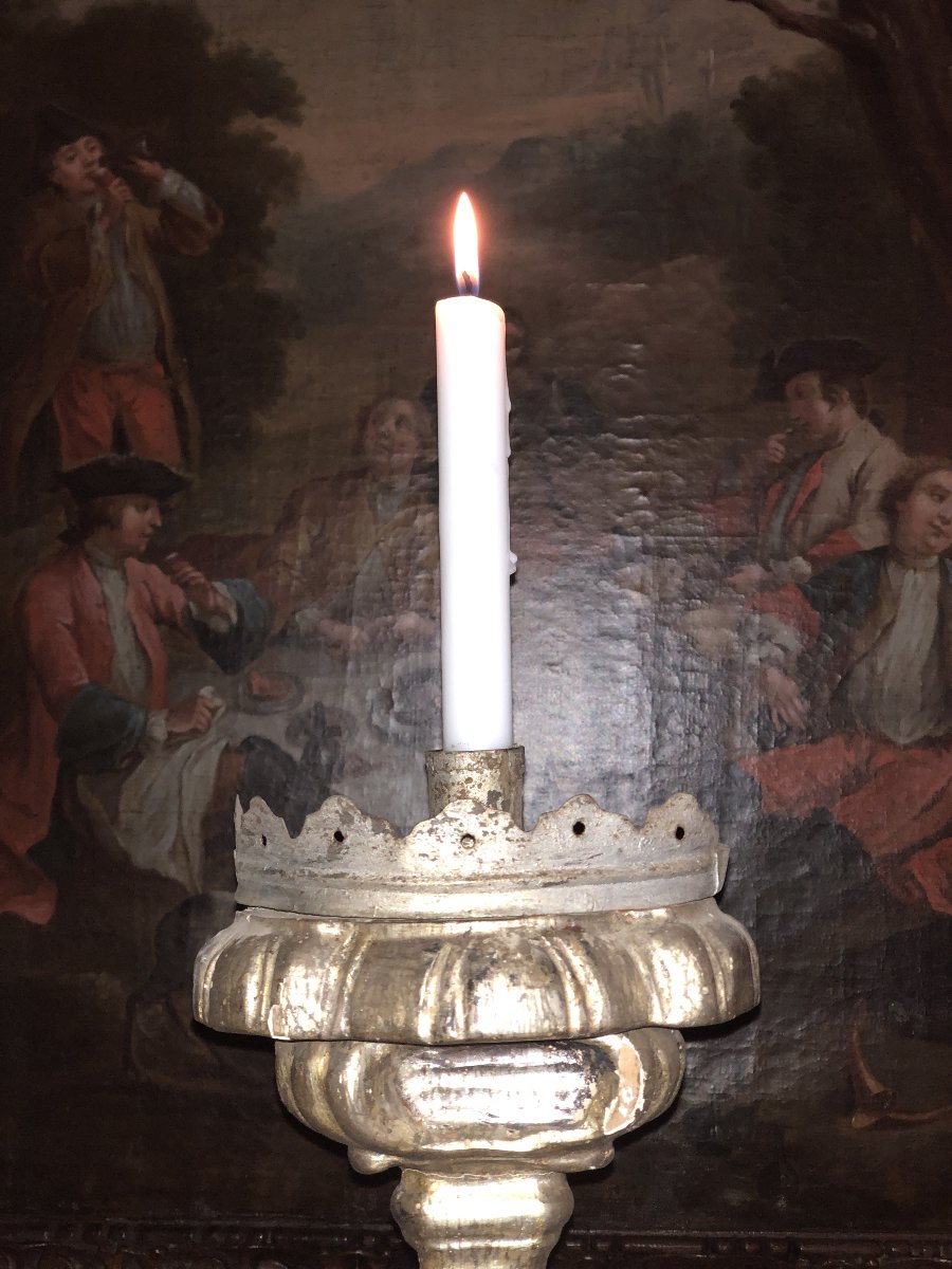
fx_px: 1907
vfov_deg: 36.8
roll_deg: +0.2
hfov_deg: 28.0
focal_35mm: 52
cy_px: 634
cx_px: 476
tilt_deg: +4.1
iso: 64
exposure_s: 1/30
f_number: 2.4
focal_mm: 6
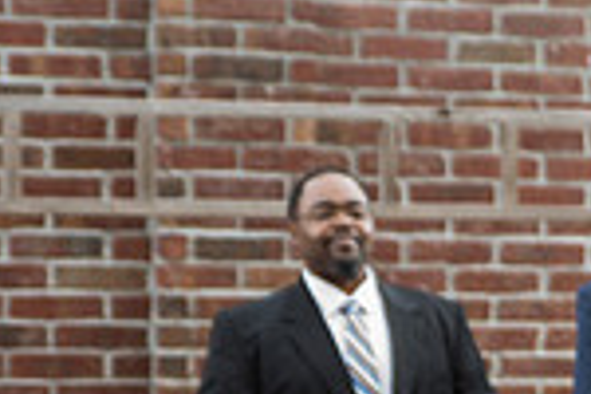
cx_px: 713
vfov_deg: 6.4
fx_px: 3480
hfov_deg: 9.6
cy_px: 502
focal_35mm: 212
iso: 500
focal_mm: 55
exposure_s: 1/200
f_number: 2.8
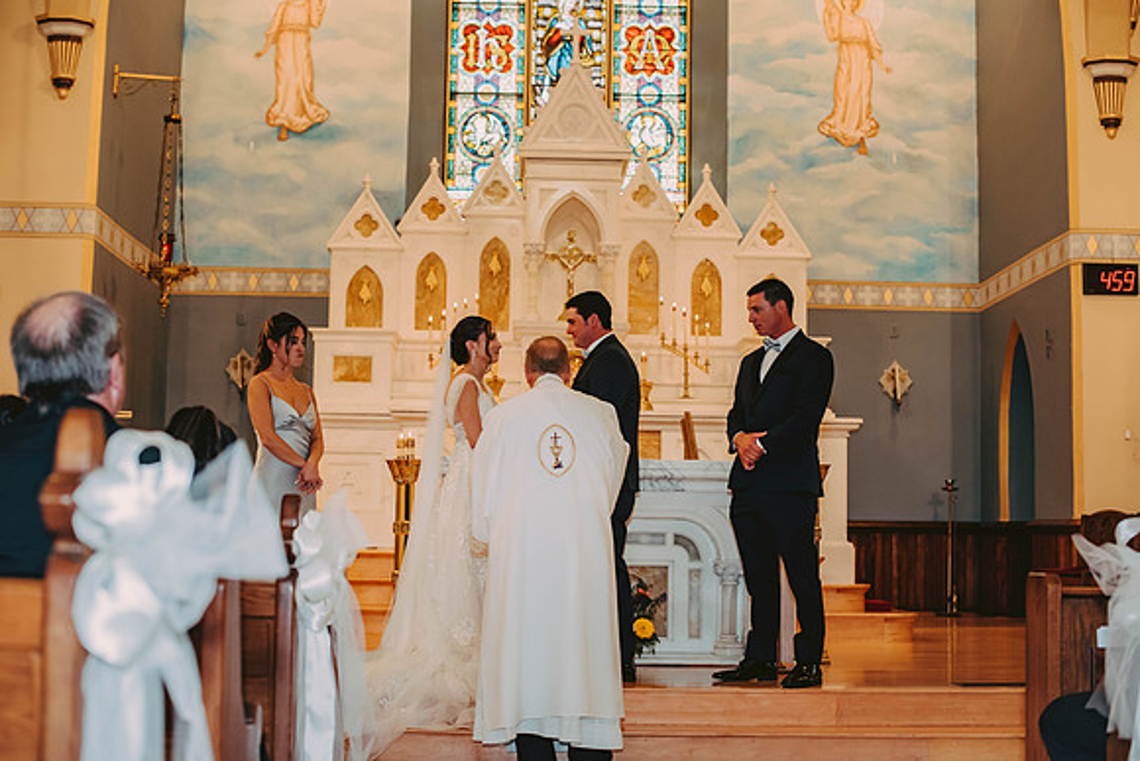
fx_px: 1584
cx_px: 570
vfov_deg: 27.0
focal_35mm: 50
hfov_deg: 39.6
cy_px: 380
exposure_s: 1/125
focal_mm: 50
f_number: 2.8
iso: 800
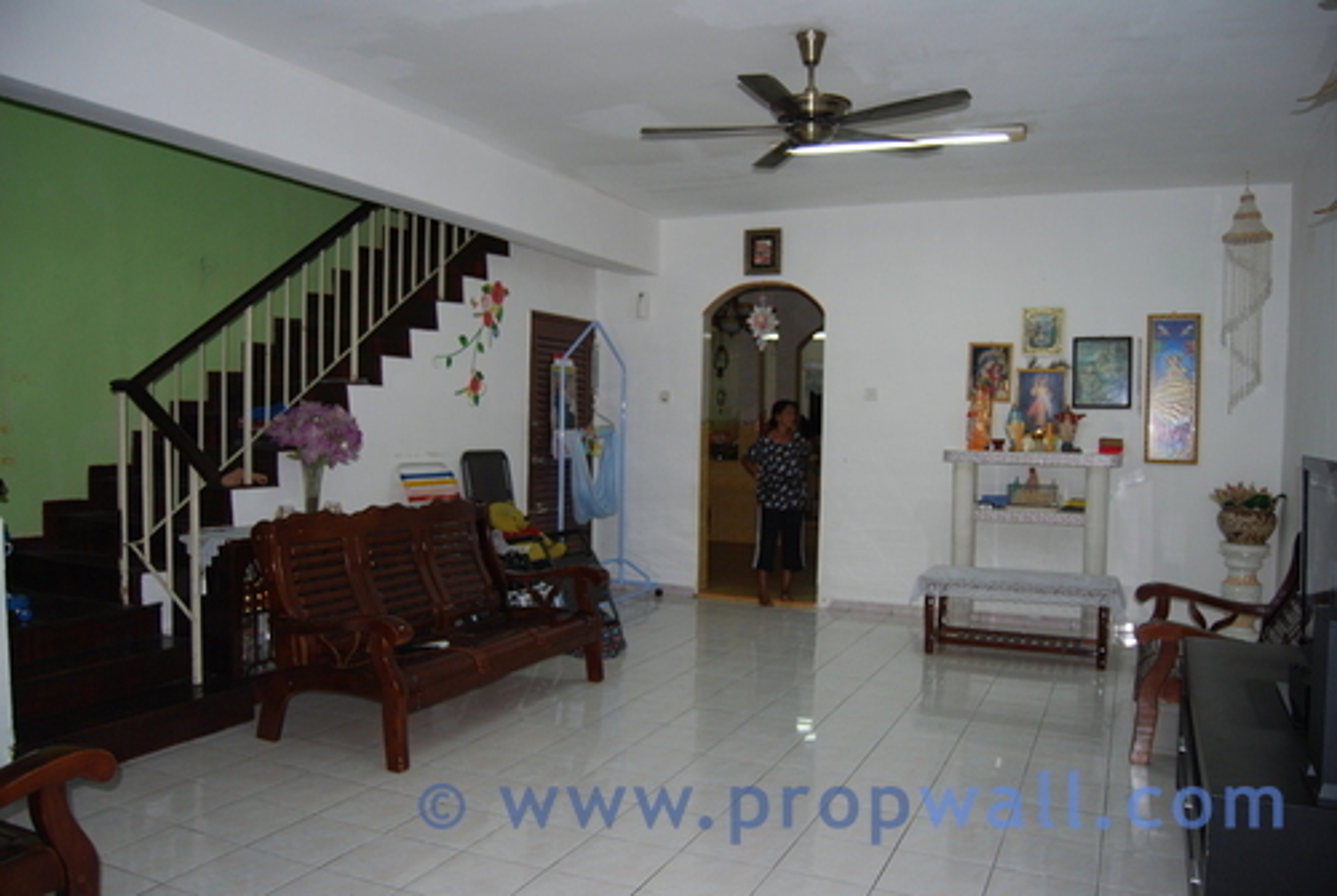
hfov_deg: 67.3
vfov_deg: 48.1
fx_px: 1004
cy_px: 448
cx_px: 668
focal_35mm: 27
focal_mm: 18
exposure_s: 1/60
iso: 200
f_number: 3.5
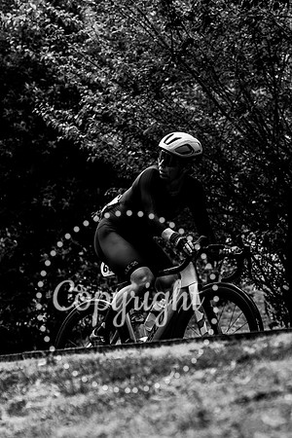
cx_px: 122
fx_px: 1827
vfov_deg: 13.7
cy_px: 286
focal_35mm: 150
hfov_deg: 9.1
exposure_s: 1/1000
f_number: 2.8
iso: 400
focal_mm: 70
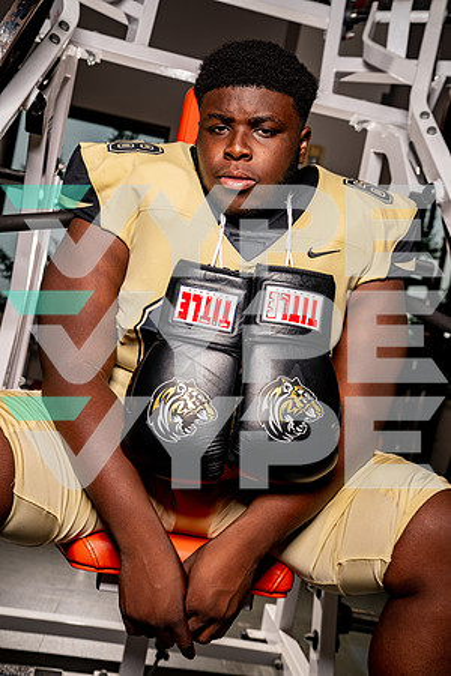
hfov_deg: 31.9
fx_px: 789
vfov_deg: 46.4
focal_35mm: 42
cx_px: 226
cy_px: 338
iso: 100
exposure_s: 1/320
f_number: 5.6
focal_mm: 42
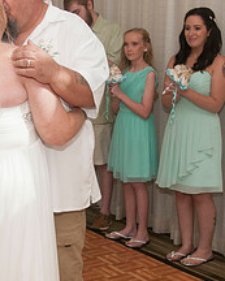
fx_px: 682
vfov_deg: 23.2
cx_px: 34
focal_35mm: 82
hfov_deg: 18.5
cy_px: 165
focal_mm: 28
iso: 400
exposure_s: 1/250
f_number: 5.6
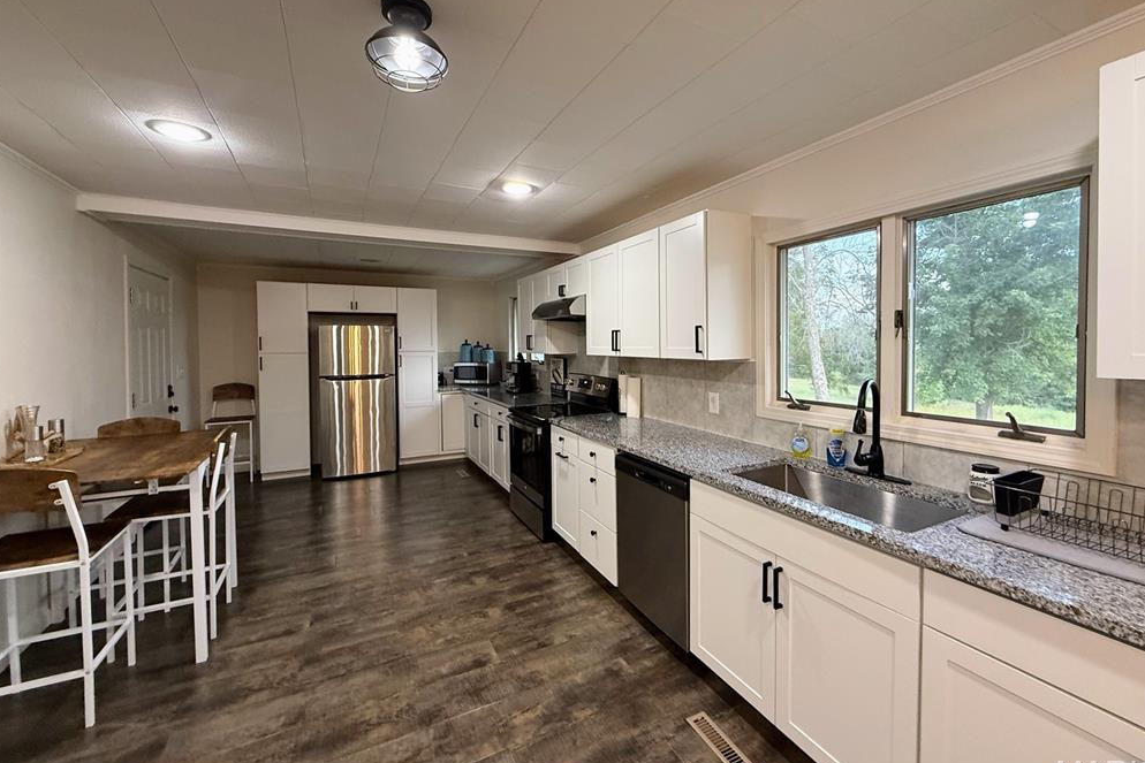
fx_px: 477
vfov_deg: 77.2
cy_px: 356
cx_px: 582
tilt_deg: -1.7
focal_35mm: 15
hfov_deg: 100.4
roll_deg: -0.1
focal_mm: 2.22
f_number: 2.2
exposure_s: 1/120
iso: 320
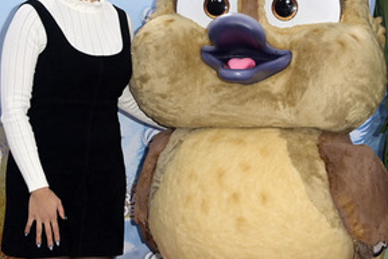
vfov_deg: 14.1
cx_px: 269
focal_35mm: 97
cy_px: 65
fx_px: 1045
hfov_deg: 20.9
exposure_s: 1/250
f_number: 5.6
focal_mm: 62
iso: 640
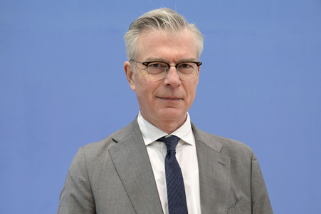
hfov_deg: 32.4
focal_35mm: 62
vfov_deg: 21.9
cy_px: 107
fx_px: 552
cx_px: 160
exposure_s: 1/500
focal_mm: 62
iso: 5000
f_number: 5.6
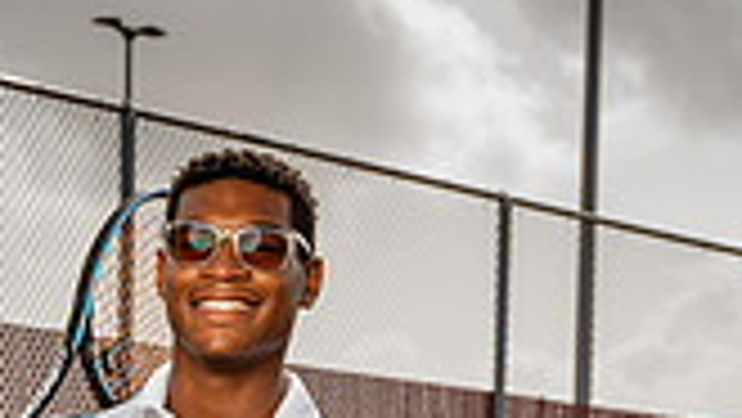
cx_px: 184
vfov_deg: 8.9
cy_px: 944
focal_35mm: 126
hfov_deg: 16.9
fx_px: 2480
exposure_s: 1/250
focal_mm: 44
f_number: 6.3
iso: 50
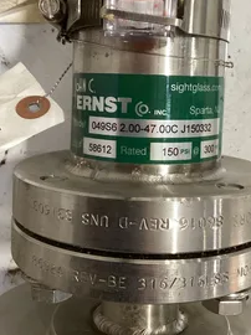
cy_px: 118
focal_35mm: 46
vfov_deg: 40.9
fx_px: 445
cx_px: 142
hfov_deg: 31.4
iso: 160
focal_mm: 3.3
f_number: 2.4
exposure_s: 1/50
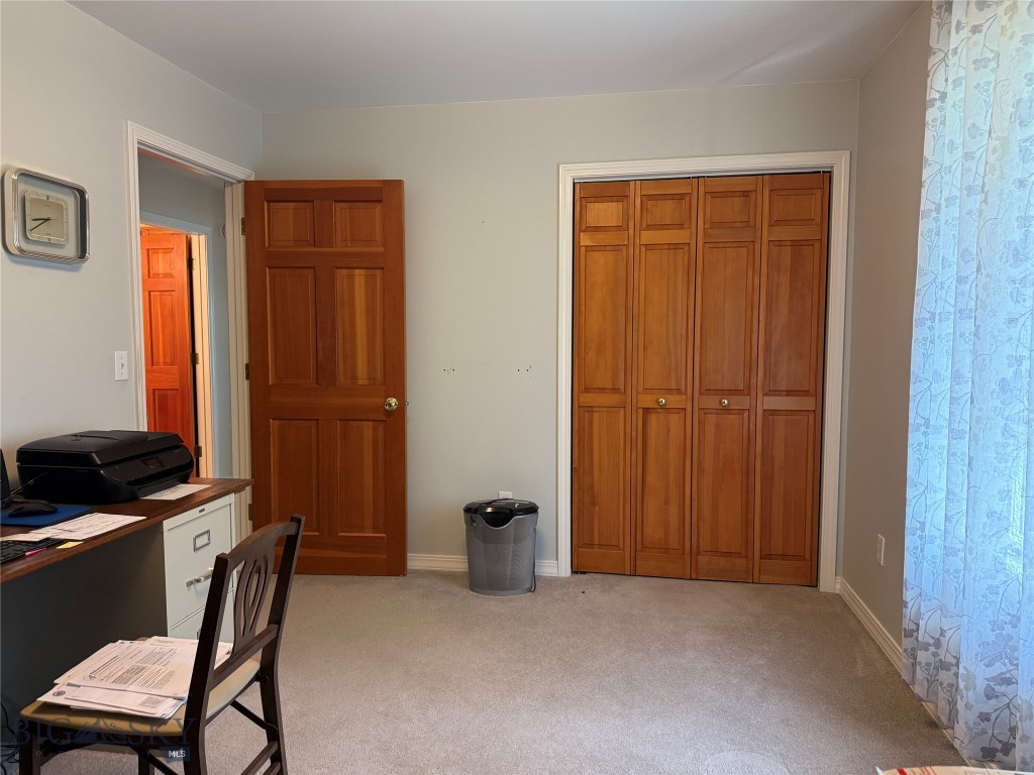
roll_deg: +0.2
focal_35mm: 24
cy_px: 388
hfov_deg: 71.6
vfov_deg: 56.8
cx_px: 517
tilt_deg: -4.2
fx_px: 717
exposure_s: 1/120
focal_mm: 6.76
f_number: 1.78
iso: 400
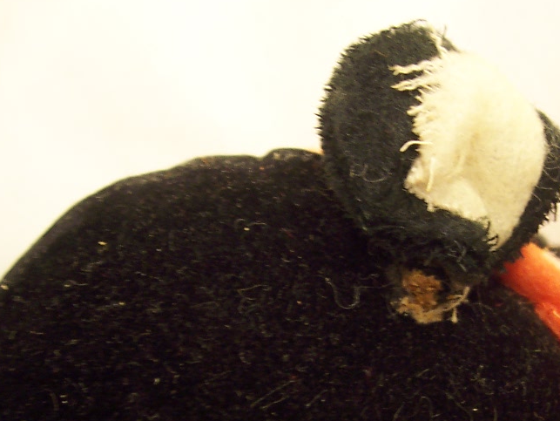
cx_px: 388
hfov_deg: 27.9
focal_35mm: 69
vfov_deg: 21.1
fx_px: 1117
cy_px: 338
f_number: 2.8
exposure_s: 1/60
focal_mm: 5.6
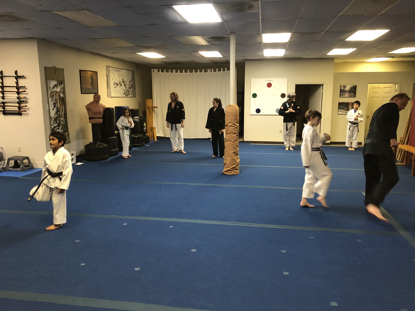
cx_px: 208
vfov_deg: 49.7
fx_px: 336
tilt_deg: -11.2
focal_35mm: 28
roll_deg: +0.6
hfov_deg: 63.4
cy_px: 156
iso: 100
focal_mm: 4
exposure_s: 1/13
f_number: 1.8
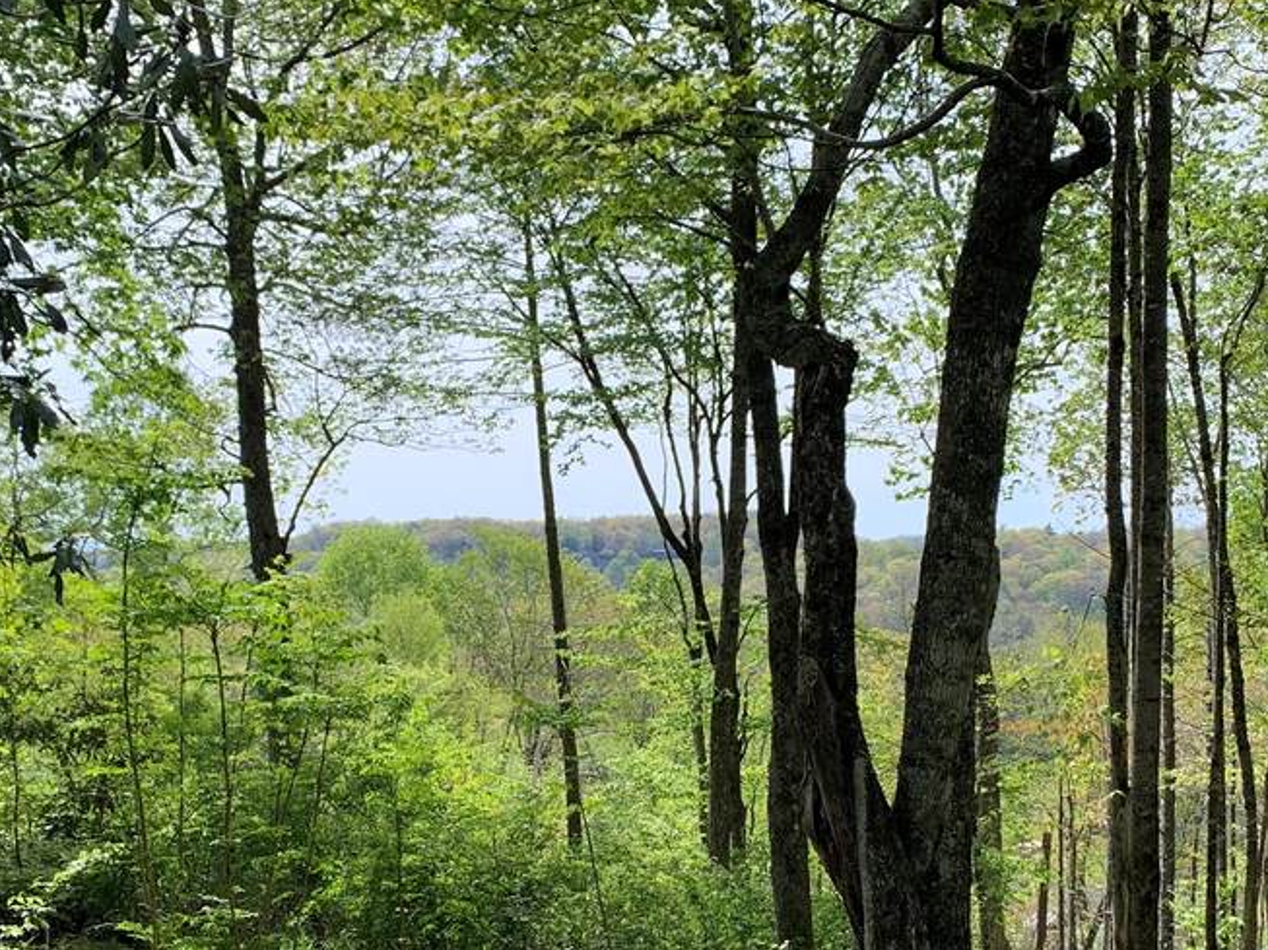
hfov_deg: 37.5
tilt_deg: -4.2
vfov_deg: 28.1
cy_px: 705
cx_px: 616
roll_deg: +0.5
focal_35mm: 51
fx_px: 1867
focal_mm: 4.25
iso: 25
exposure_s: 1/706
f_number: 1.8
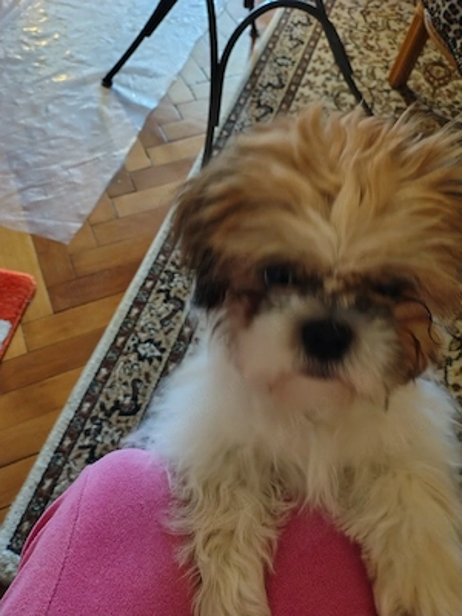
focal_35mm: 25
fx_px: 445
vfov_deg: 69.4
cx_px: 231
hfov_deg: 54.9
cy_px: 308
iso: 2308
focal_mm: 4.71
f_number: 1.7
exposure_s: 1/33.4
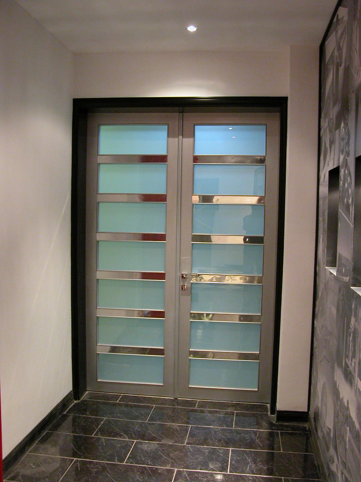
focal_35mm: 34
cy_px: 241
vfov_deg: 54.0
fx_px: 473
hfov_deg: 41.8
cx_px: 180
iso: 400
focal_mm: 8.9
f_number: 2.8
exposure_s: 1/30
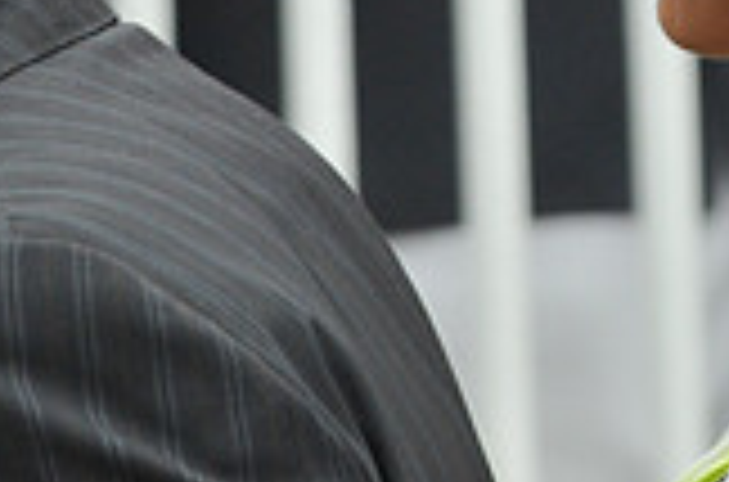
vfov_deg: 0.8
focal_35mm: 1612
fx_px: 32548
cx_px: 954
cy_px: -345
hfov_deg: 1.3
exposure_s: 1/640
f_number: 6.3
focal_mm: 300
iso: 800
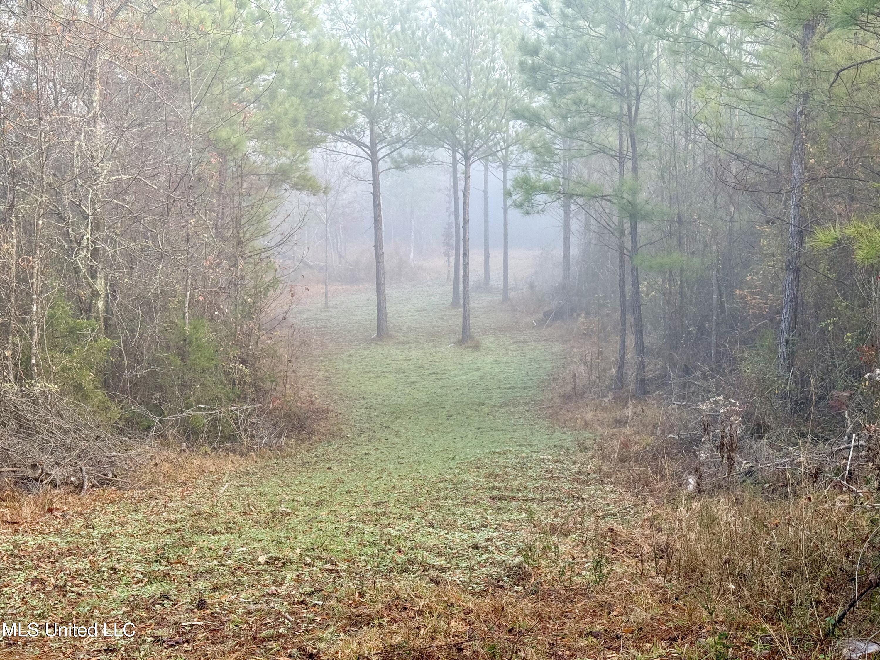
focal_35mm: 48
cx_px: 440
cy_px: 330
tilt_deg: -4.8
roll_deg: -1.5
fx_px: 1220
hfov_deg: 39.7
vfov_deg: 30.3
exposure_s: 1/286
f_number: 1.78
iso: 64
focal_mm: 6.76
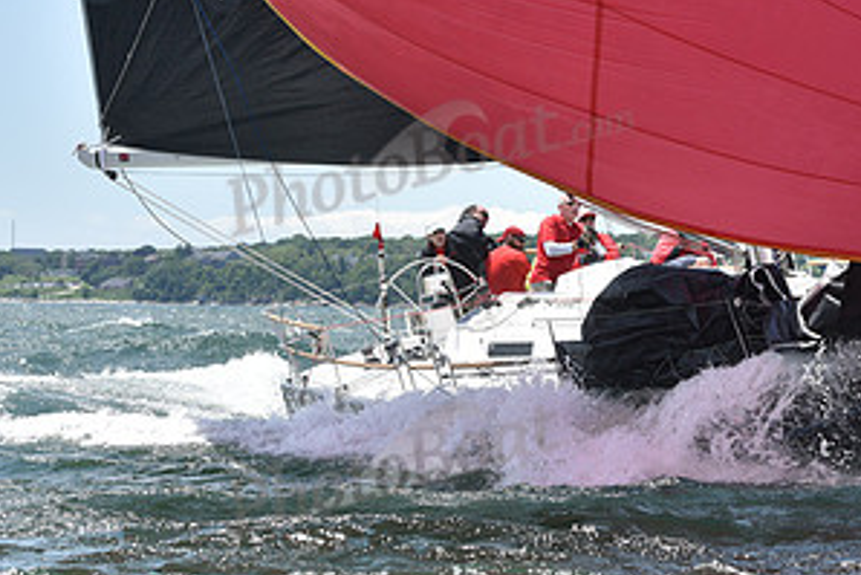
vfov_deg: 9.0
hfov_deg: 13.4
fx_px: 3637
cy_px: 270
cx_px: 786
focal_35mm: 152
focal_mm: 78
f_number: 5.6
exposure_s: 1/1250
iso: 250
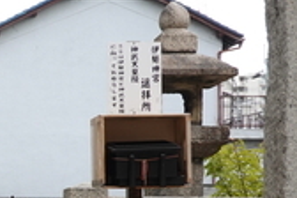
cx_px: -95
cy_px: 217
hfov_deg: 14.7
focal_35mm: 133
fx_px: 1097
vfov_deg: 10.2
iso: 125
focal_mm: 13.03
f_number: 8
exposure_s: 1/80
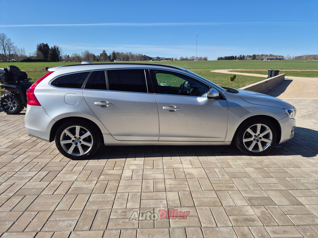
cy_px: 119
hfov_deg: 73.9
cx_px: 159
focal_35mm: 23
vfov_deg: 58.9
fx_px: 211
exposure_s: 1/1664
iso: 25
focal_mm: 5.4
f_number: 1.8
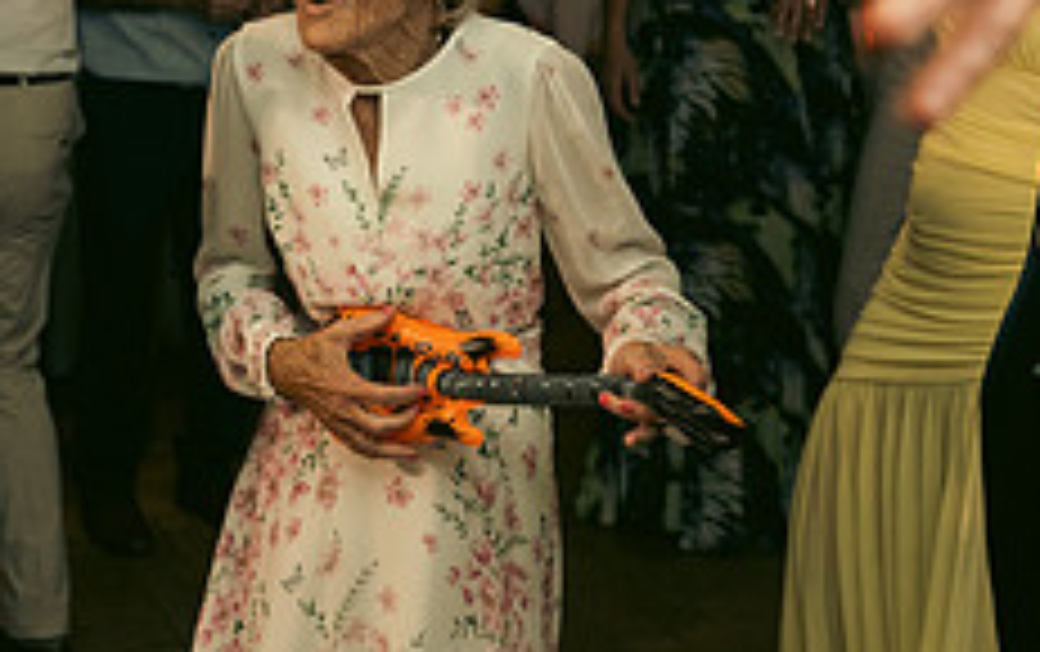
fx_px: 2611
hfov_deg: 22.5
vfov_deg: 14.3
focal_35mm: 92
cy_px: 362
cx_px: 387
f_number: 3.5
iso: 2500
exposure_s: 1/160
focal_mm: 36
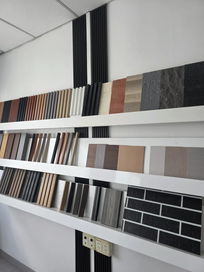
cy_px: 136
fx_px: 181
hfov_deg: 58.9
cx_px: 102
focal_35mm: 23
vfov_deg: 73.9
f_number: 1.7
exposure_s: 1/100
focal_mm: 6.3
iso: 160
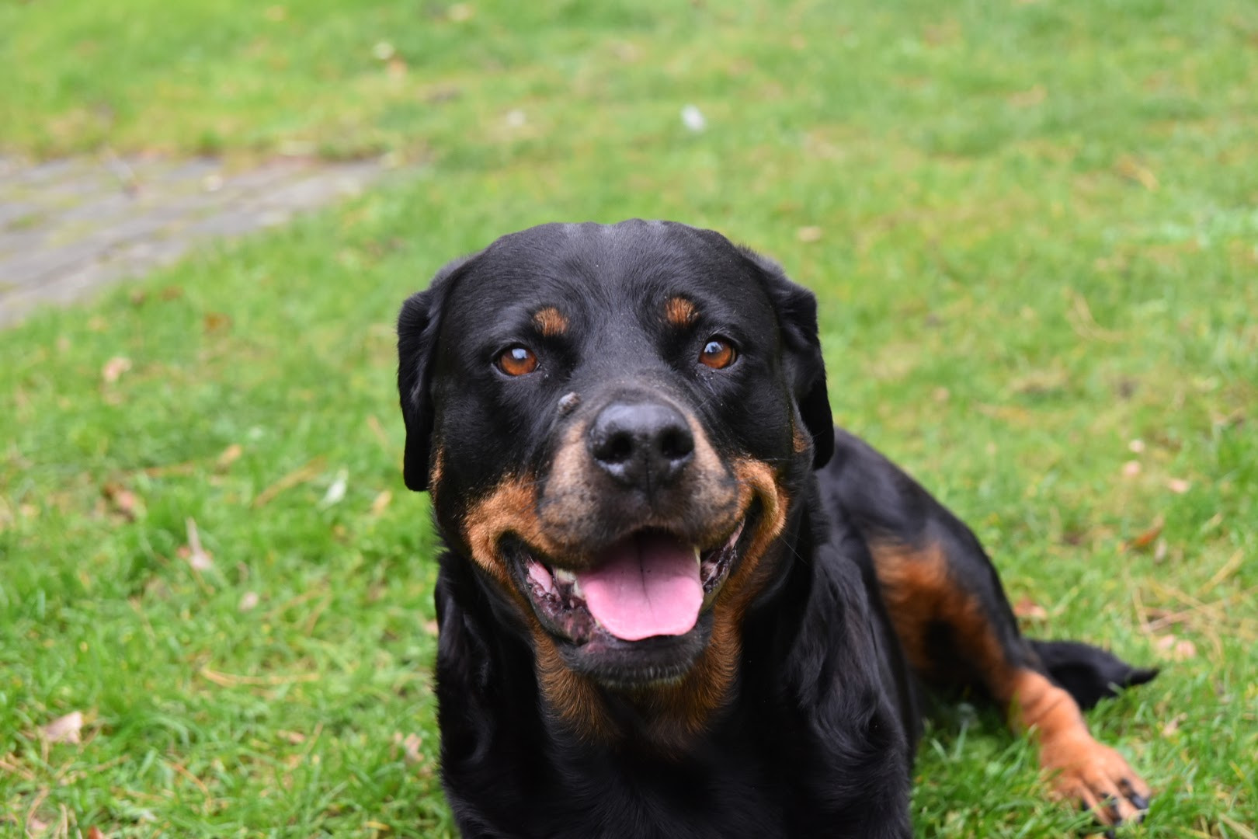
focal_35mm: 75
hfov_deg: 27.0
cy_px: 420
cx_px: 629
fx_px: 2621
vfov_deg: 18.2
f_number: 4
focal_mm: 50
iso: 800
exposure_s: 1/60
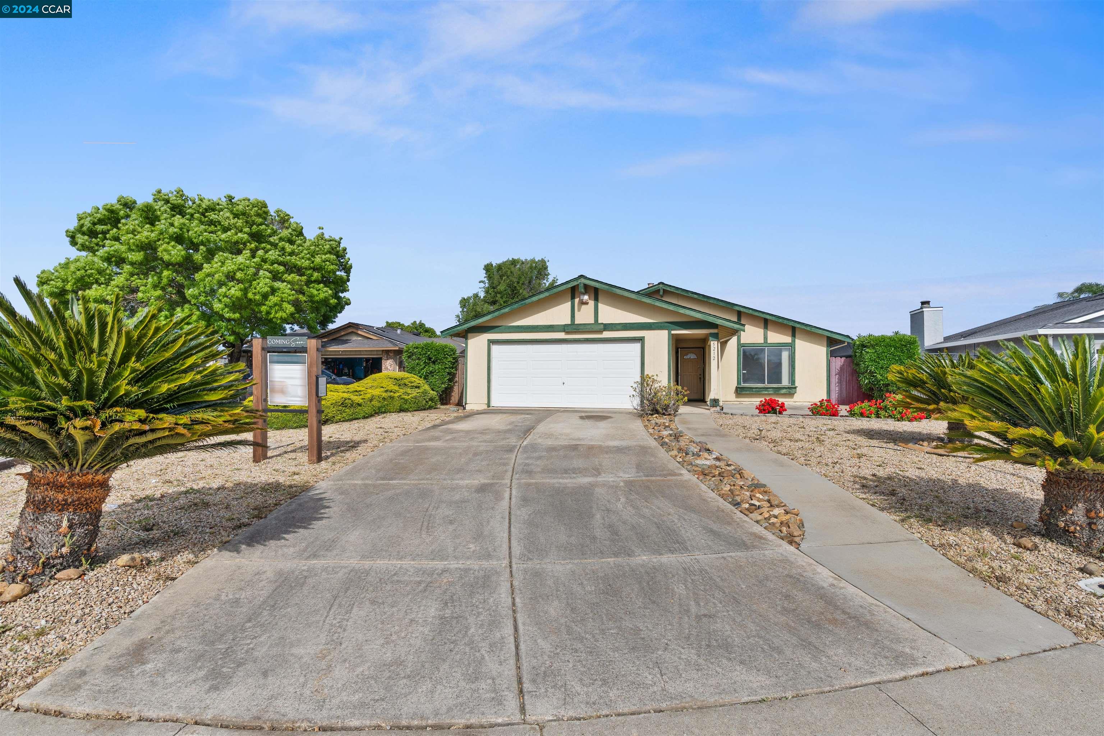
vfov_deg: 73.7
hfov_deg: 96.7
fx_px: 491
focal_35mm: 16
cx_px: 552
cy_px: 368
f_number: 8
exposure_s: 1/160
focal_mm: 16
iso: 100
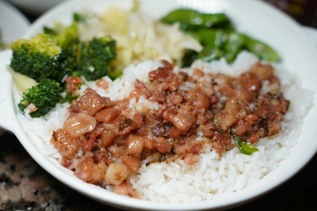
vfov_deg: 20.6
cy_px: 106
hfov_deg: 30.5
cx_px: 158
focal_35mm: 66
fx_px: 581
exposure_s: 1/80
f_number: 4
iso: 160
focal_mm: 66
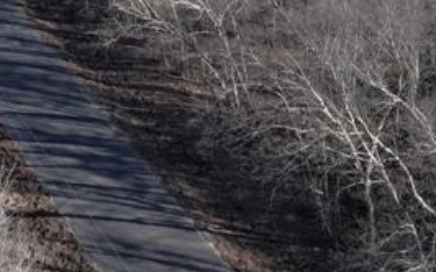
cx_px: 380
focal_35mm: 98
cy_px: -304
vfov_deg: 11.7
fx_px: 1164
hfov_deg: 20.8
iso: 120
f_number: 6.3
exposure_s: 1/250
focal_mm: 12.29
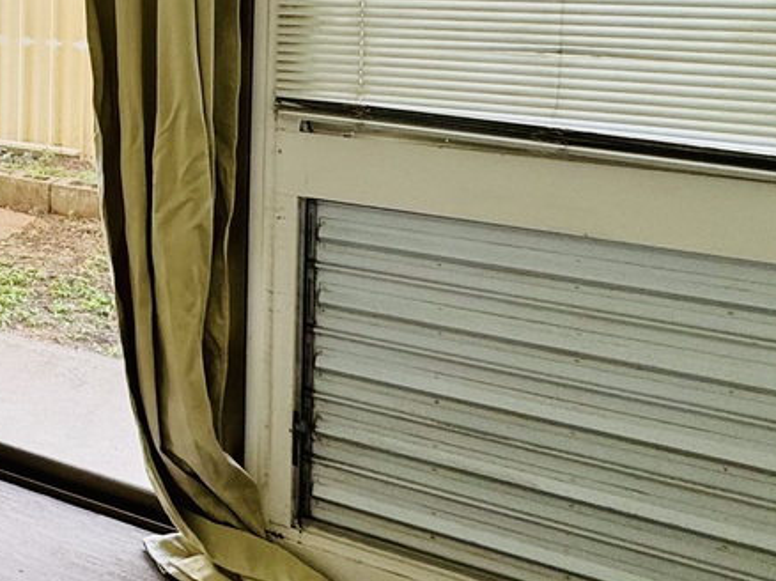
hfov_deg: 29.1
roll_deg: +0.4
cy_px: -24
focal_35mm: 48
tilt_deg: -3.1
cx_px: -314
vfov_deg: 28.1
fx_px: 1075
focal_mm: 2.22
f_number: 2.2
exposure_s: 1/134
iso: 40
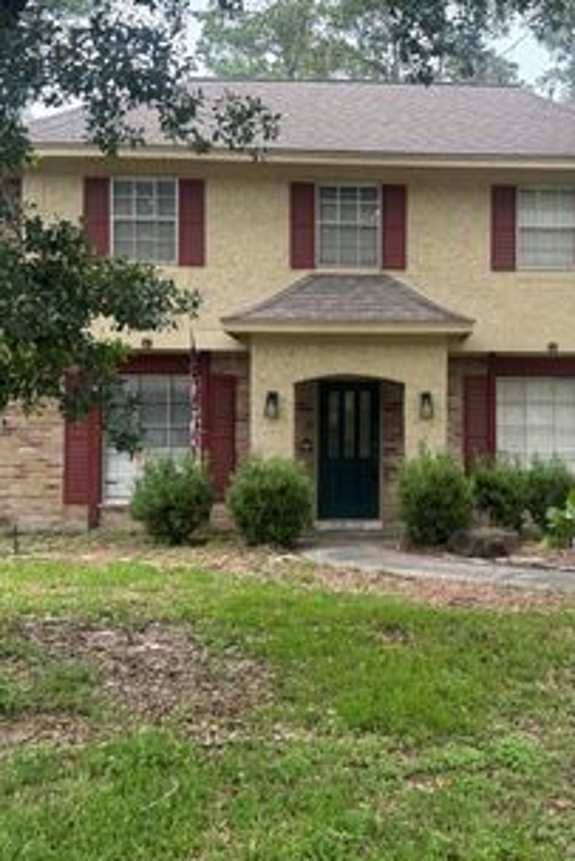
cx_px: 433
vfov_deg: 47.4
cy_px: 423
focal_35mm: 41
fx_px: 981
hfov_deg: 32.0
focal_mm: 6.76
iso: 200
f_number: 1.78
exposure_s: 1/103
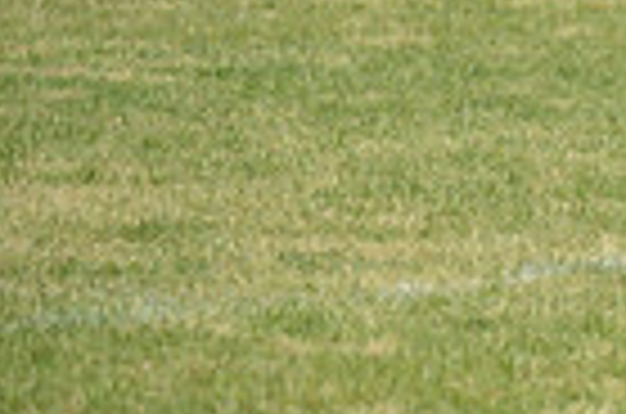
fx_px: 14504
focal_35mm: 836
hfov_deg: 2.5
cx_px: 1198
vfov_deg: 1.6
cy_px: -238
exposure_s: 1/3200
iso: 640
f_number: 4
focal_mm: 200
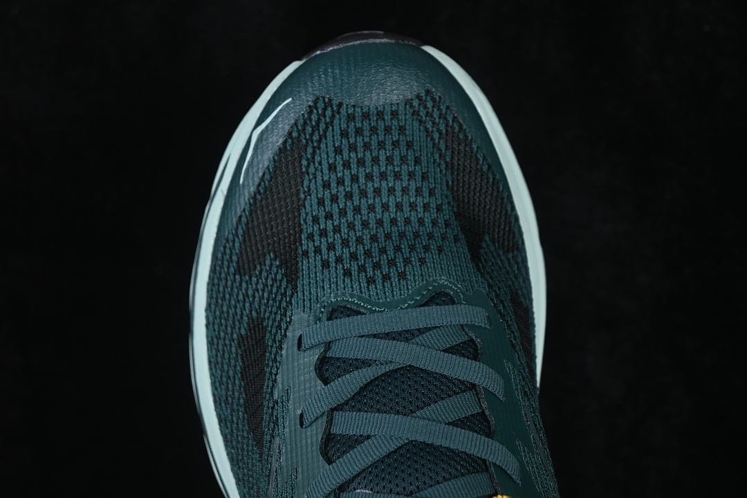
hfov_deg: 27.0
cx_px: 374
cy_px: 249
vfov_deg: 18.2
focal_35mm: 75
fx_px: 1556
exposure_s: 1/60
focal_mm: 50
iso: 160
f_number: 6.3
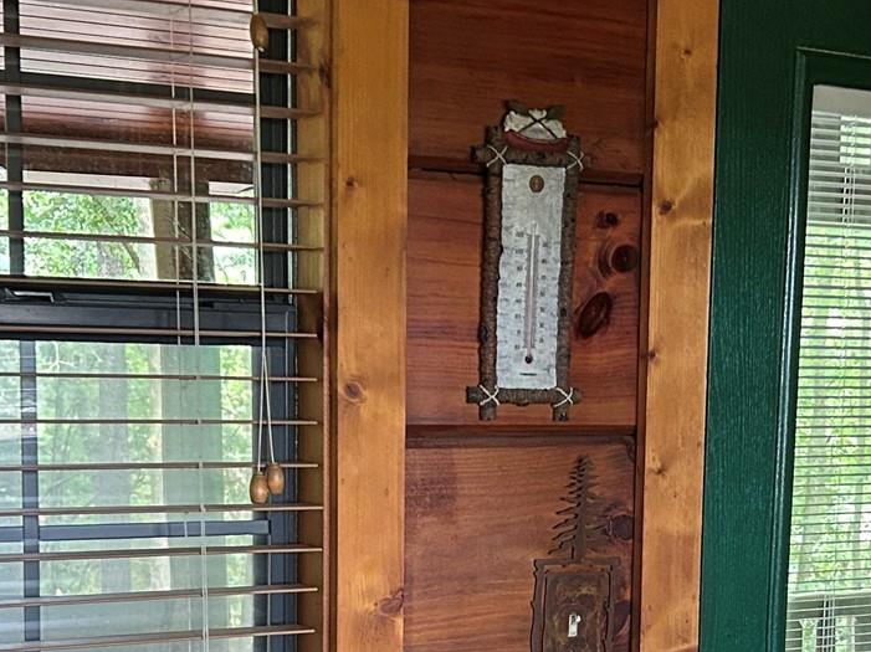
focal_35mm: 76
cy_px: 654
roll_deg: -0.6
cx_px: 606
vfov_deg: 18.8
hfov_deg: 25.5
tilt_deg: -8.6
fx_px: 1911
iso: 250
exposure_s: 1/60
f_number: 1.5
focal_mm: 5.7
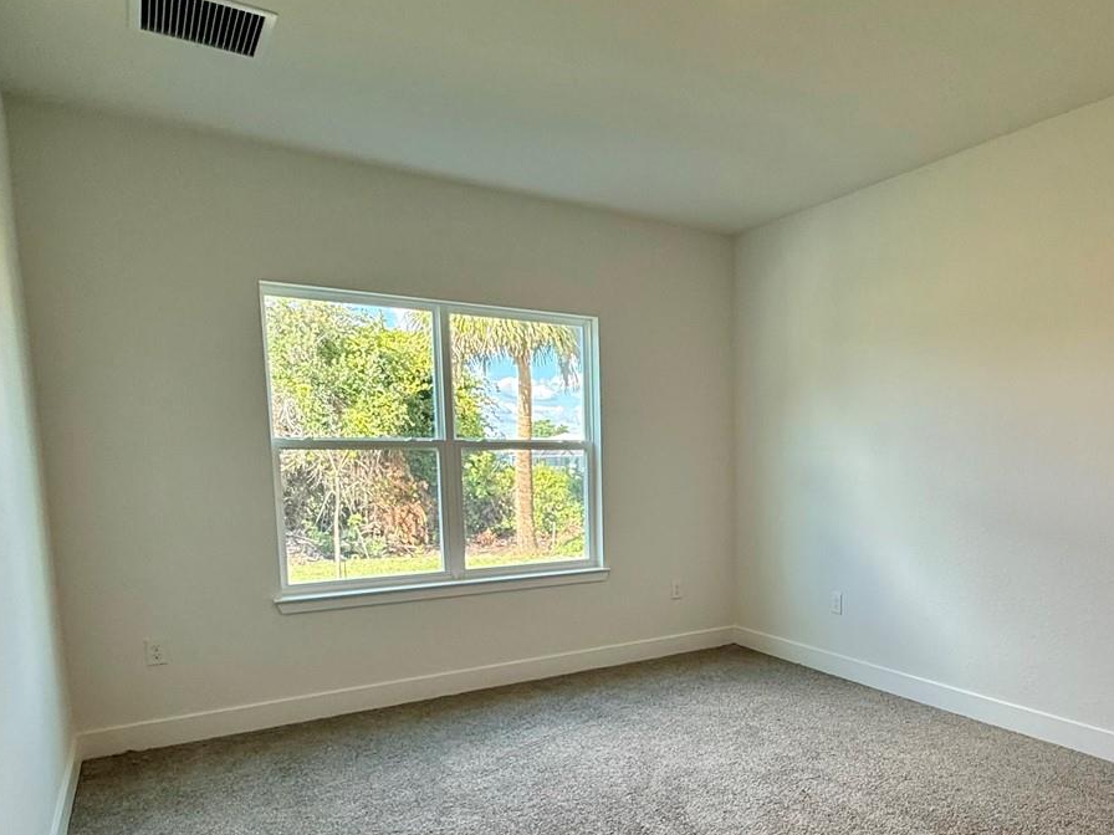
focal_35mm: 25
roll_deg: -0.1
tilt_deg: -6.5
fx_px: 805
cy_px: 555
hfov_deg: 67.9
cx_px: 720
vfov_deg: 53.8
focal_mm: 2.22
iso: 100
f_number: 2.2
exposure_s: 1/120
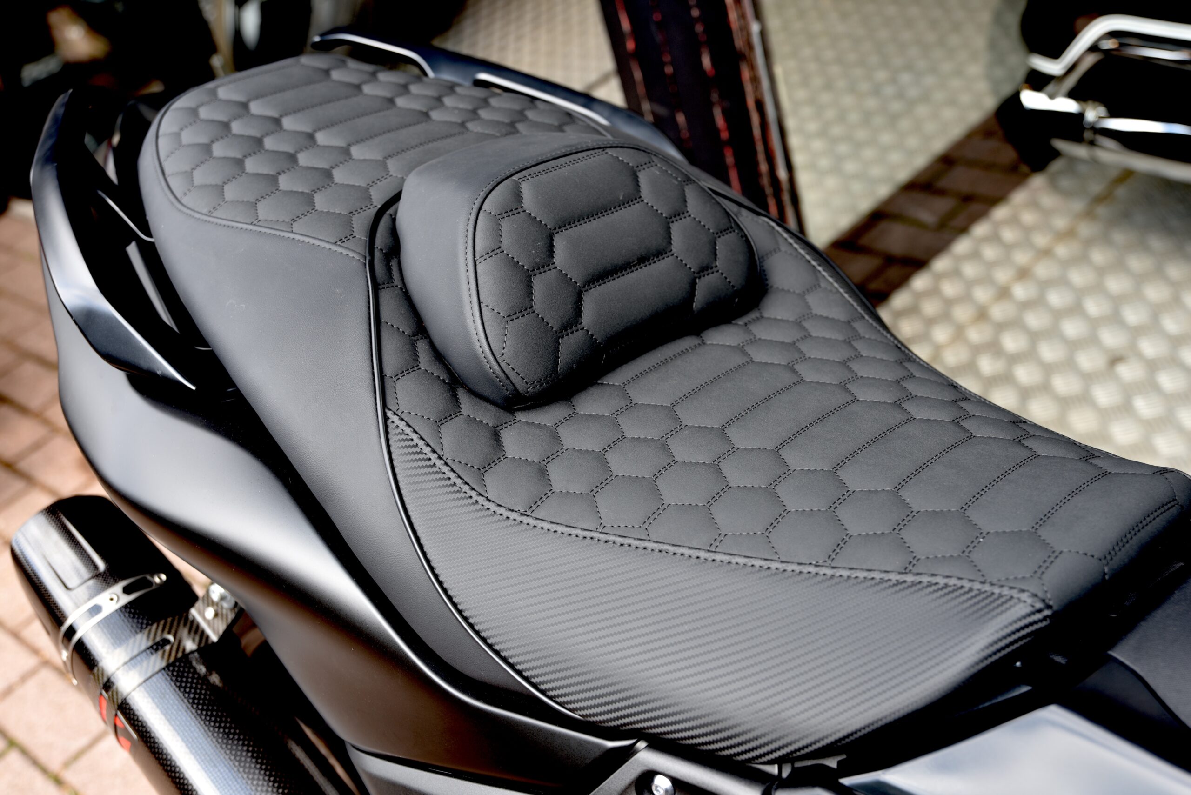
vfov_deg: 28.1
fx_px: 1589
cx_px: 596
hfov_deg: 41.1
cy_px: 398
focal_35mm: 48
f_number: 4.5
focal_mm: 48
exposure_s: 1/80
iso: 100
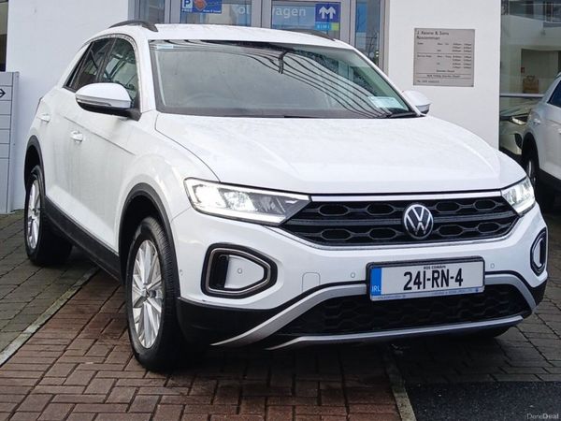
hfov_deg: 67.3
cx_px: 280
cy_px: 210
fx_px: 421
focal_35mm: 26
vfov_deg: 53.1
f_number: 1.8
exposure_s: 1/100
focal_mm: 3.98
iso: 32
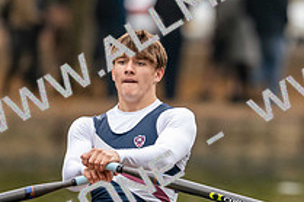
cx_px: 141
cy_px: 146
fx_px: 9383
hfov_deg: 1.9
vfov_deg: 1.2
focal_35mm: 1112
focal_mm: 400
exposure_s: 1/2500
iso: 2800
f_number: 4.5
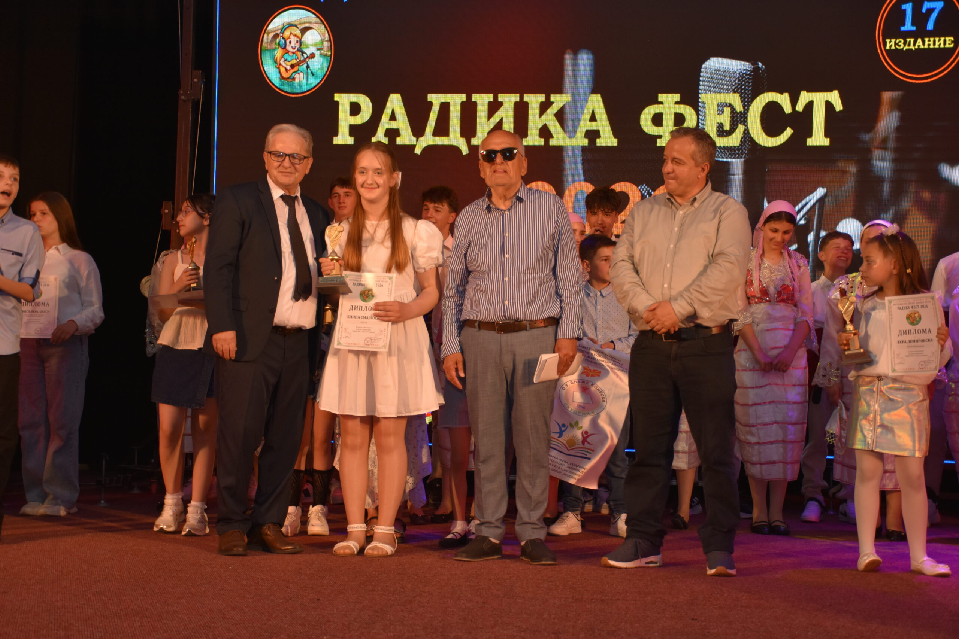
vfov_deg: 26.5
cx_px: 480
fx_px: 1359
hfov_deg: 38.9
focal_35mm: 51
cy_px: 320
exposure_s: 1/60
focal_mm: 34
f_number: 4.2
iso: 640
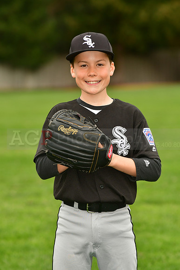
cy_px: 135
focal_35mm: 210
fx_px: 1574
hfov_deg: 6.5
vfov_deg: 9.8
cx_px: 90
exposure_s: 1/1250
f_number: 4
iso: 320
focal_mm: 140
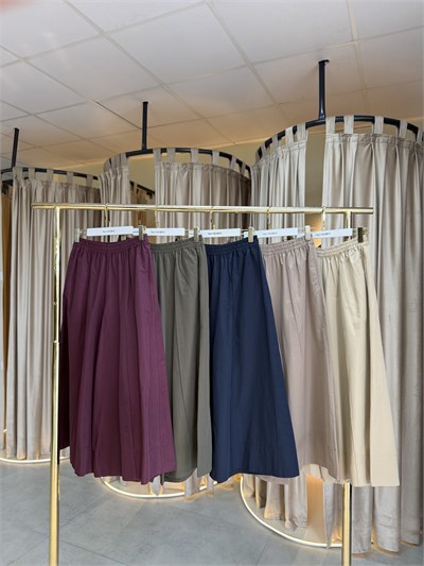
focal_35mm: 24
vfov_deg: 71.6
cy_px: 283
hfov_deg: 56.8
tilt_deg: +0.1
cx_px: 212
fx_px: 392
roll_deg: -0.9
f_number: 1.78
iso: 200
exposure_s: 1/100
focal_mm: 6.76
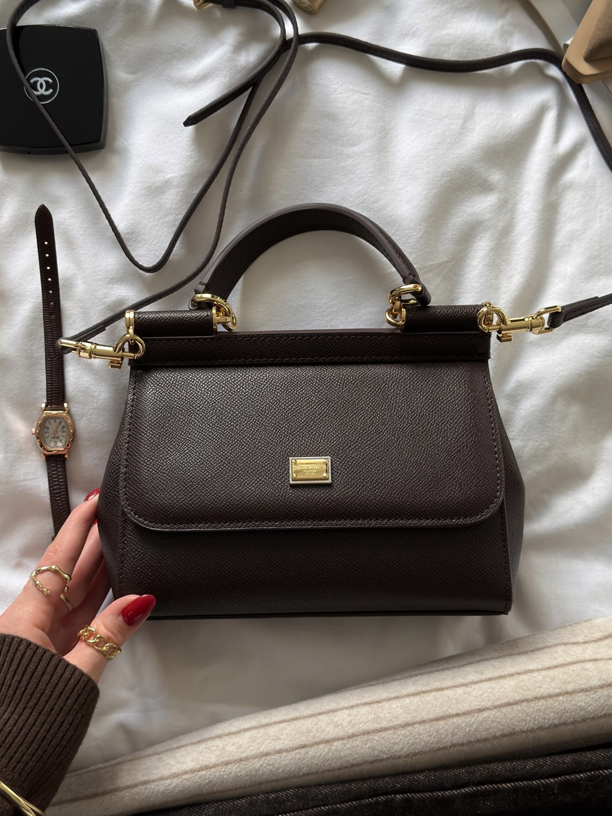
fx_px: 1108
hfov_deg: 30.9
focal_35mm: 47
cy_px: 387
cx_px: 299
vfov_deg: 40.4
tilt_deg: -86.1
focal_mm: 6.76
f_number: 1.78
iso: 50
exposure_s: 1/205
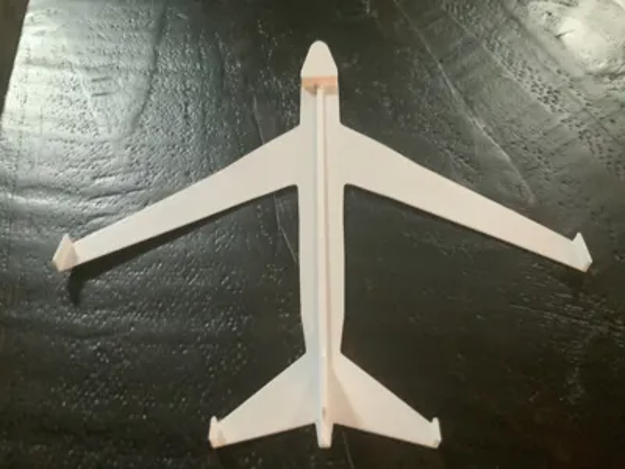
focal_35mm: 29
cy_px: 234
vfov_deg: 48.2
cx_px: 312
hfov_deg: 61.7
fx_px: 524
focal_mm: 3
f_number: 1.8
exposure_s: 1/30
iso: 500
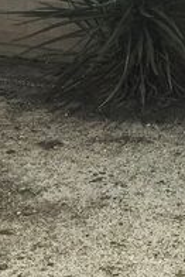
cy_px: -134
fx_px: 946
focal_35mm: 123
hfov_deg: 11.0
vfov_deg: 15.4
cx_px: 222
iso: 32
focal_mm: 4.15
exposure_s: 1/2475
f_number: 2.2
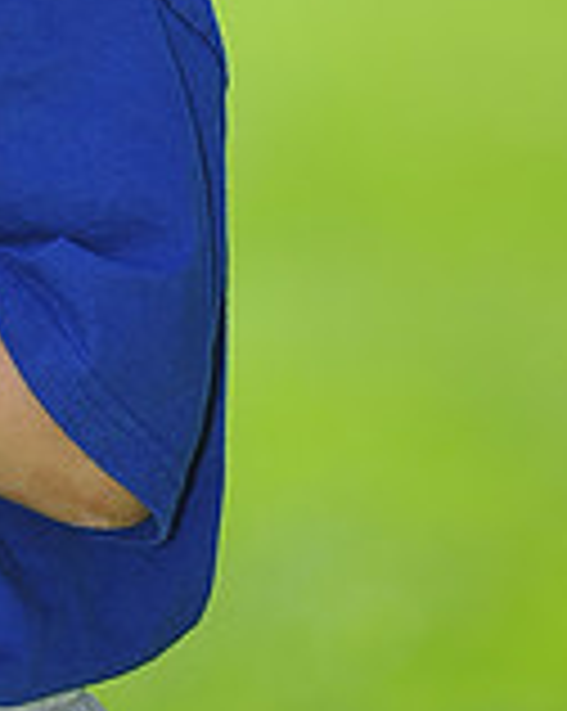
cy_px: -315
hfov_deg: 2.2
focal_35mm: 690
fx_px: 14502
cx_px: -225
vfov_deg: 2.8
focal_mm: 200
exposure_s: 1/640
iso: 200
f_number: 4.5
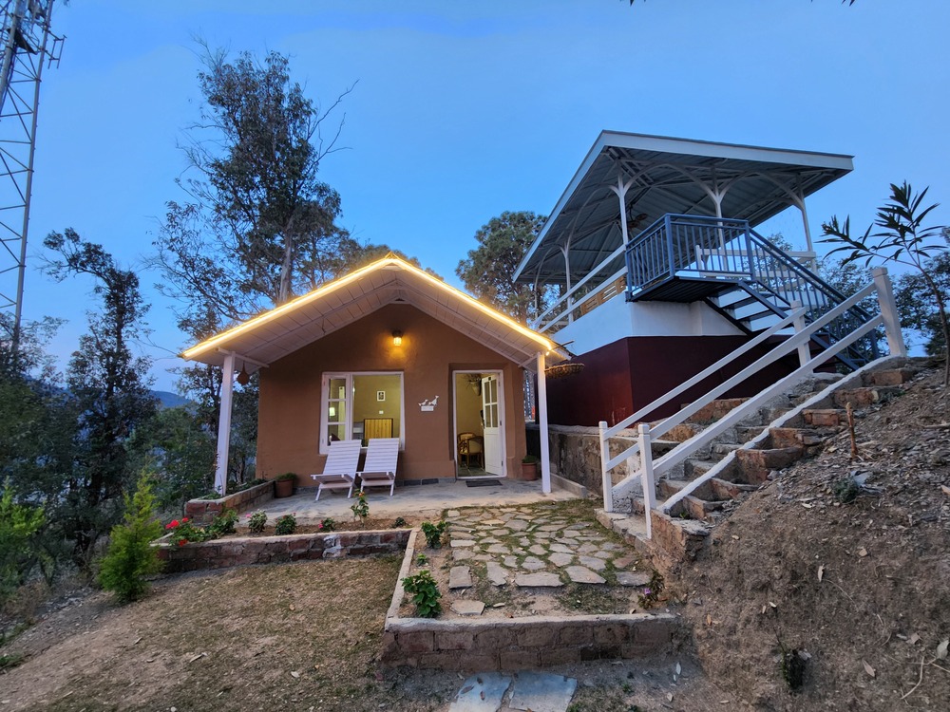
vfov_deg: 89.9
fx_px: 357
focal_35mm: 13
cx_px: 475
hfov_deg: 106.2
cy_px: 356
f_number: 2.2
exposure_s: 1/50
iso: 250
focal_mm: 2.2
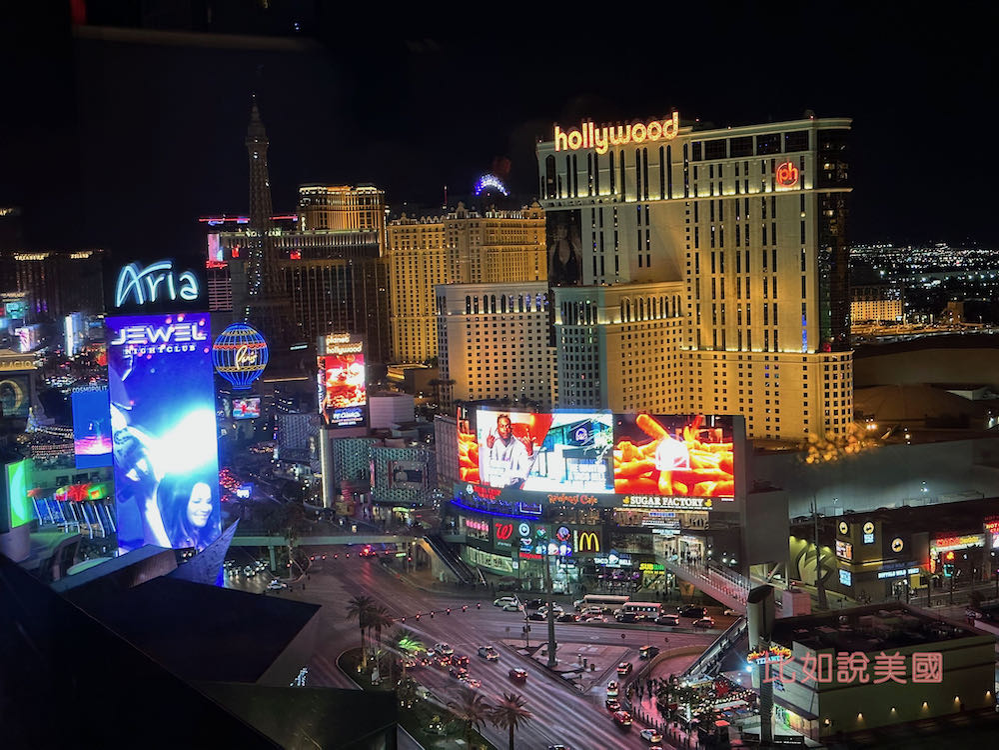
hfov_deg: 39.7
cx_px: 500
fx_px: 1385
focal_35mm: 48
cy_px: 375
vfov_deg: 30.3
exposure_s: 1/33
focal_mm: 6.86
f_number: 1.78
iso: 320
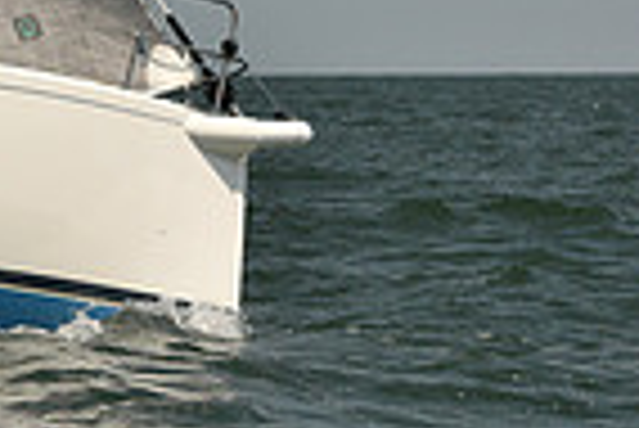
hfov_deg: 6.5
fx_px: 5437
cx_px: -652
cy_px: -164
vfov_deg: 4.5
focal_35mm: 306
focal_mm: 75
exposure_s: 1/1000
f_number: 7.1
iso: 320
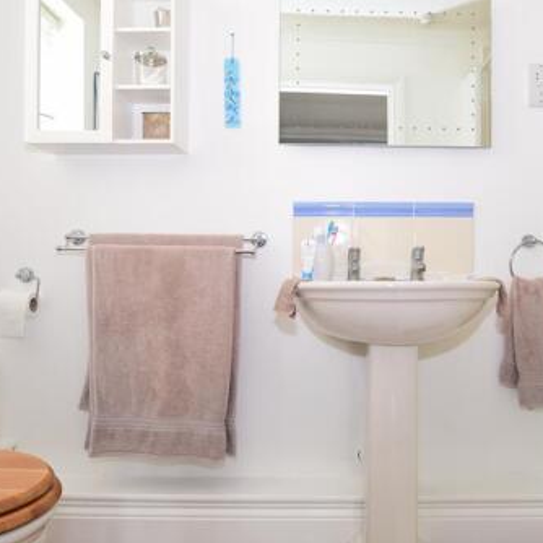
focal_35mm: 25
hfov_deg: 62.1
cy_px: 276
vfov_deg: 62.9
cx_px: 340
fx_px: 444
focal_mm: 10
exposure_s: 1/5
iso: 400
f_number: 7.1
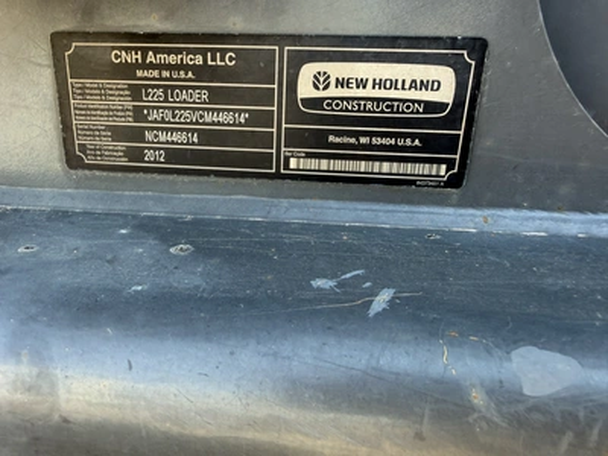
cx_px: 304
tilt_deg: -20.6
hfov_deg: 71.6
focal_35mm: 24
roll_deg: +0.2
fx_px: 422
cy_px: 228
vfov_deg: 56.8
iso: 50
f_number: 2.2
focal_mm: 2.22
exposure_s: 1/143
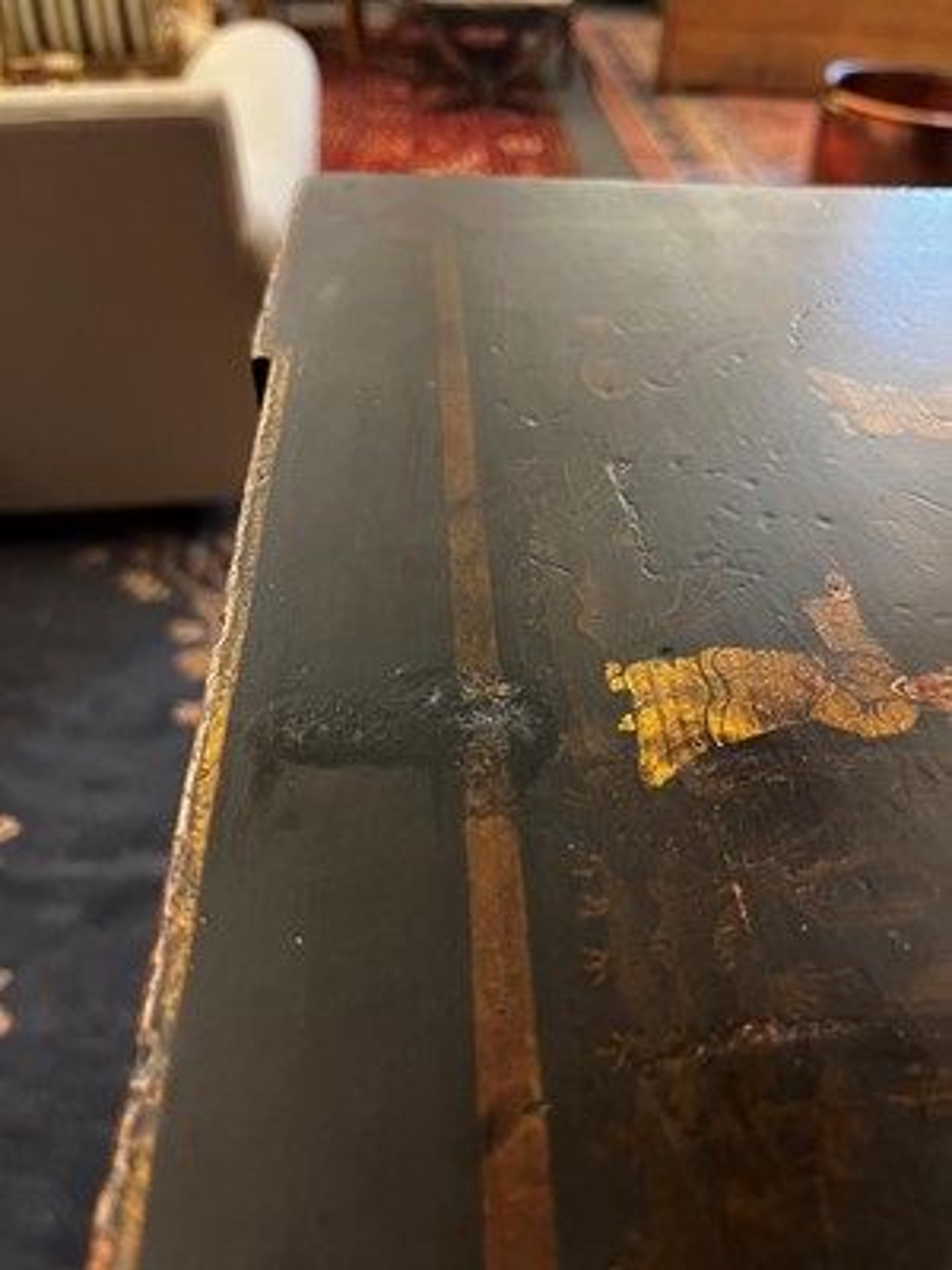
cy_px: 635
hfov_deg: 53.1
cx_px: 476
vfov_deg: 67.3
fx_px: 953
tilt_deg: -42.2
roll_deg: -2.1
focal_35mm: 26
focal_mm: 5.1
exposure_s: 1/33
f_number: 1.6
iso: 500
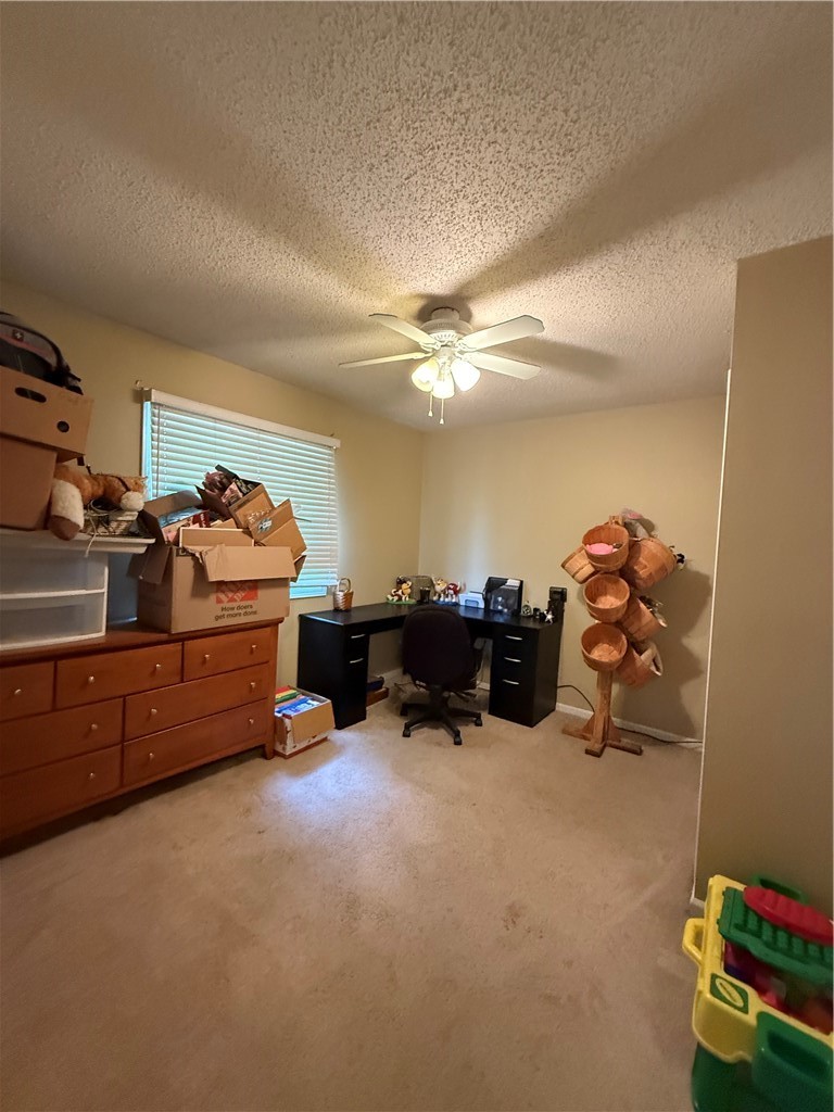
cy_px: 556
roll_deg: -3.1
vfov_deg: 102.1
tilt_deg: -1.3
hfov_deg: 85.7
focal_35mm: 14
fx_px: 450
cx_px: 417
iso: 800
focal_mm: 2.22
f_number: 2.2
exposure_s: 1/60
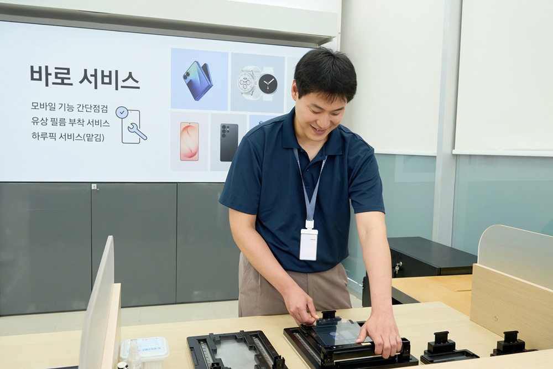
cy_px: 184
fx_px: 476
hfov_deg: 60.3
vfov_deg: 42.3
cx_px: 276
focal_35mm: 31
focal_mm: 21.1
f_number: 6.3
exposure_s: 1/100
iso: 640
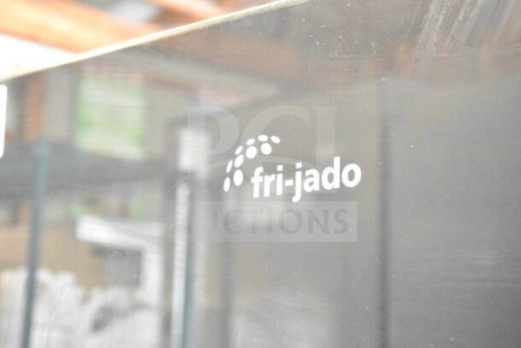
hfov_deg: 24.6
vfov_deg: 16.6
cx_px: 260
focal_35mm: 82
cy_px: 174
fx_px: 1194
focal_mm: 55
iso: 25600
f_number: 5.6
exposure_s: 1/60
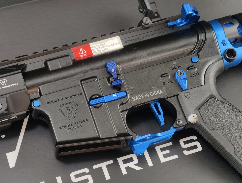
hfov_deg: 23.0
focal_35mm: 85
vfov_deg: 17.4
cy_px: 92
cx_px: 121
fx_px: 595
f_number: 2.67
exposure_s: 1/15
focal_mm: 22.48
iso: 792
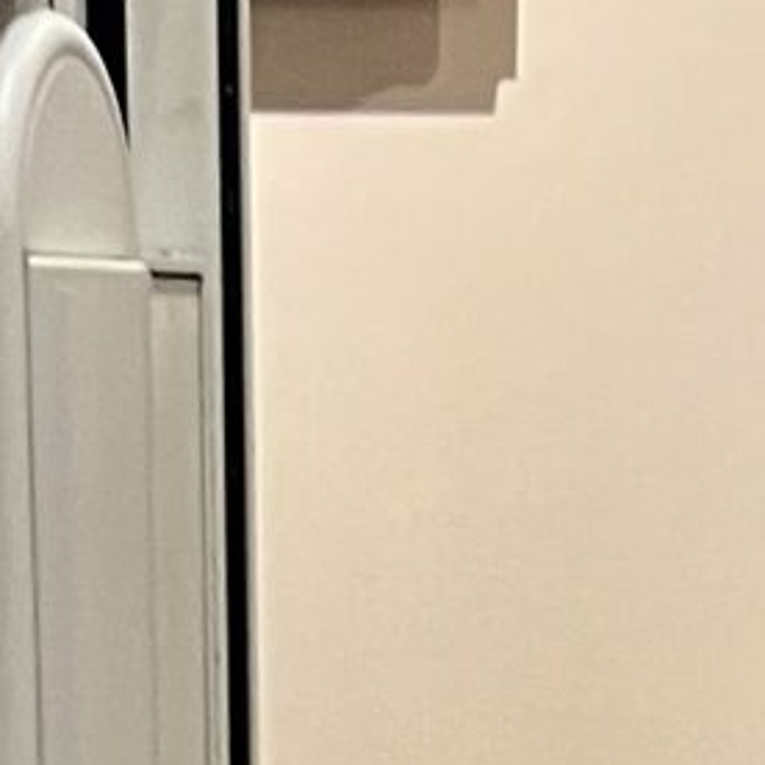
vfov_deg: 6.6
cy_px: 2996
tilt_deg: -25.5
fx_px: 5326
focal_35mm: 213
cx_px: 521
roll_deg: -1.6
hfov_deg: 8.2
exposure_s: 1/60
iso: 160
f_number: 1.5
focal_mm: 5.7
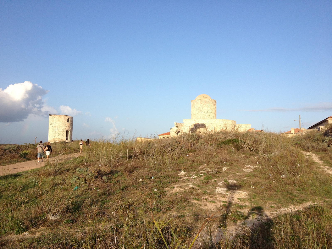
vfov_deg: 40.7
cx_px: 166
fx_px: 336
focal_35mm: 35
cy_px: 124
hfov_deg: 52.6
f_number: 2.4
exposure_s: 1/1126
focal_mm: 4.28
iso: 64
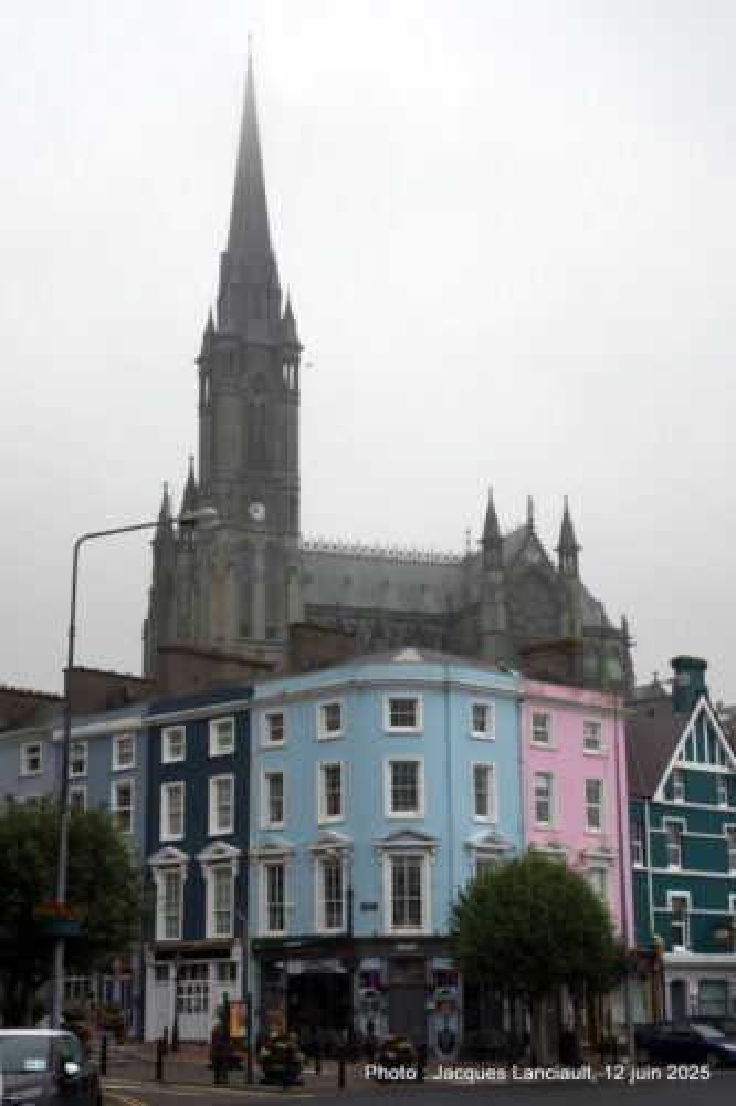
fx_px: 1596
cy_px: 553
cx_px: 368
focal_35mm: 52
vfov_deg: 38.2
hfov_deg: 26.0
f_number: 5.6
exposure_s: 1/125
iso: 100
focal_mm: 35
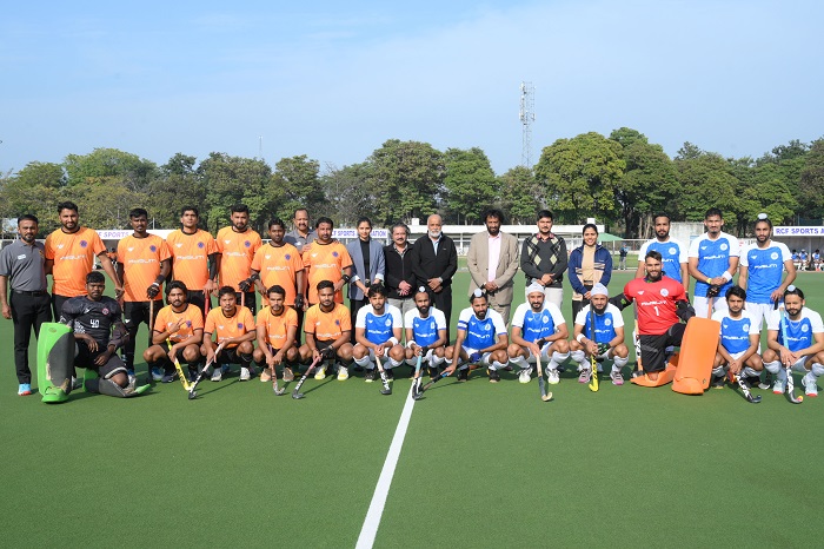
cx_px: 412
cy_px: 274
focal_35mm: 33
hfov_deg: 57.2
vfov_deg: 39.9
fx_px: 755
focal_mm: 33
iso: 200
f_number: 11
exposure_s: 1/160
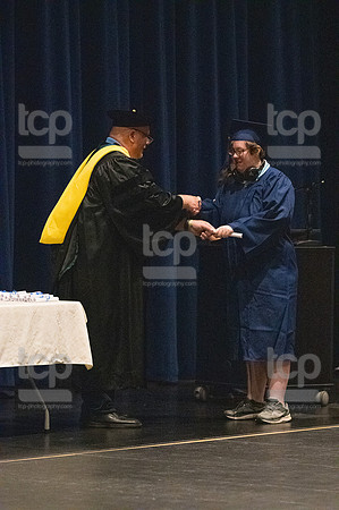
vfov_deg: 10.2
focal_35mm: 202
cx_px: 170
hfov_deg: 6.8
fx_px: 2860
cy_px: 255
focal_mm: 135
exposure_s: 1/400
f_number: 3.2
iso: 10000
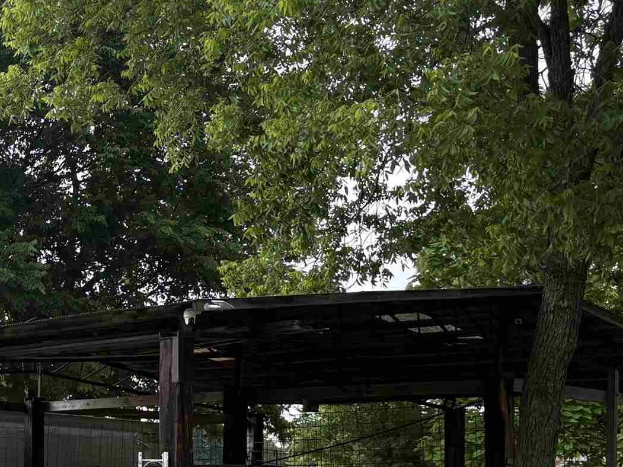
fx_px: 1368
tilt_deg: +4.2
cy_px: 424
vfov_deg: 19.0
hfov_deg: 23.6
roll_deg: -0.8
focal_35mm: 76
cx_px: -108
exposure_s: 1/687
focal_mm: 5.96
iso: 64
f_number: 1.6
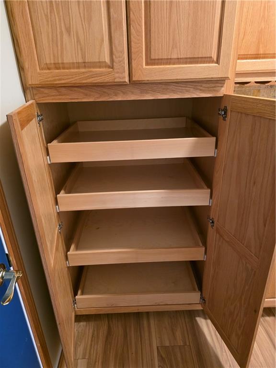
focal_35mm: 23
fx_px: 245
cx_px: 138
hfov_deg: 58.9
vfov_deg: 73.9
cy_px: 184
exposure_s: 1/120
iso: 1600
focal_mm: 6.3
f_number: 1.7
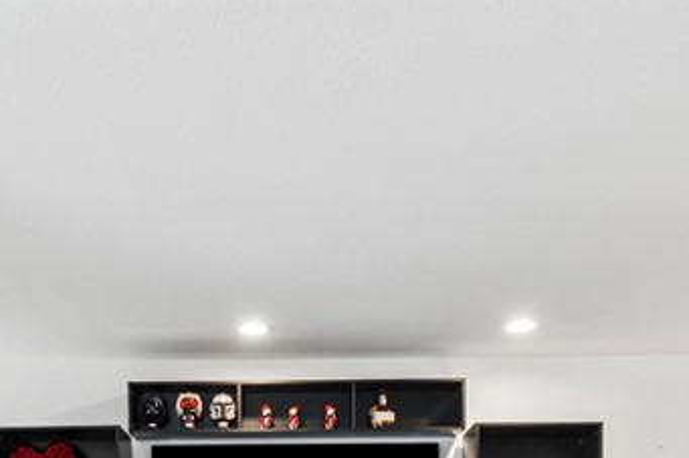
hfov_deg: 43.6
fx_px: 861
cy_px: 636
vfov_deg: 24.8
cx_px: 307
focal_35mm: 45
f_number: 7.1
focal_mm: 10
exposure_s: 1/6
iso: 320
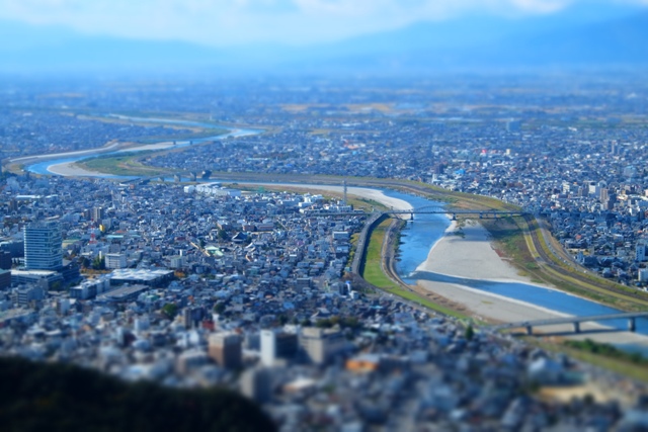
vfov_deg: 16.5
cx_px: 324
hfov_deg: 24.5
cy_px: 216
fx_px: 1494
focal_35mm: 83
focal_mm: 55
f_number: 13
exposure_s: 1/150
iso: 200
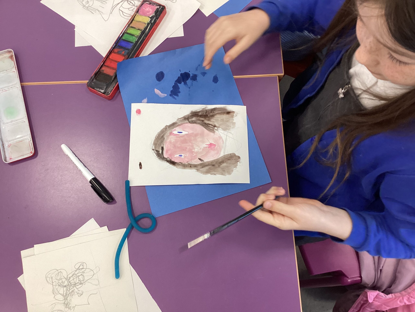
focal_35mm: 31
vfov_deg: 45.4
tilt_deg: -73.2
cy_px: 156
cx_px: 208
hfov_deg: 58.4
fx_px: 372
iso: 80
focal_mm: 3.3
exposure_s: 1/60
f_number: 2.4
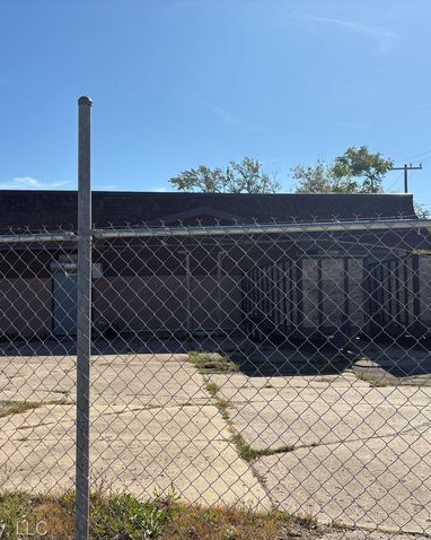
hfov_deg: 43.3
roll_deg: +0.9
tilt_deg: +3.1
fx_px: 542
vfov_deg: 52.9
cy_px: 270
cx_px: 237
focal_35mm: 34
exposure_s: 1/4608
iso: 50
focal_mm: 5.96
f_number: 1.6
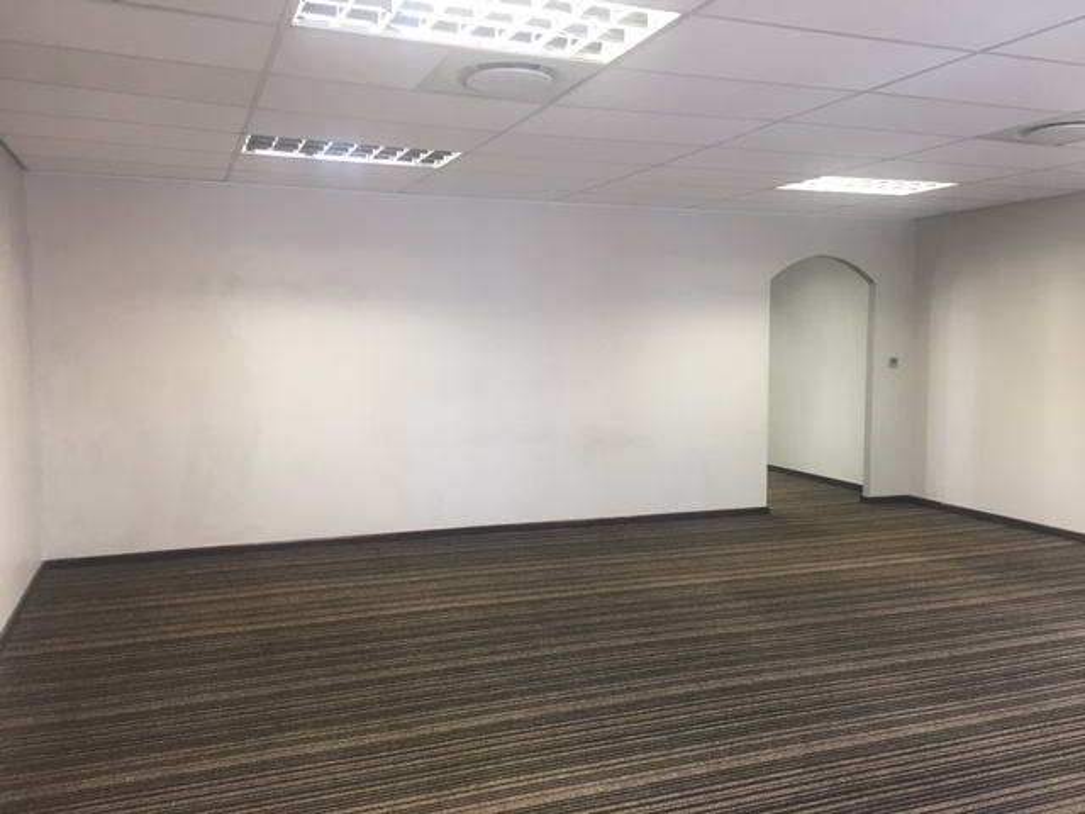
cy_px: 407
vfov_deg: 48.2
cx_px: 542
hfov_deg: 61.7
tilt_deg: -4.8
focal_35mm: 29
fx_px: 909
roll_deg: +1.0
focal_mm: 4.15
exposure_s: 1/33
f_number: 2.2
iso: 50
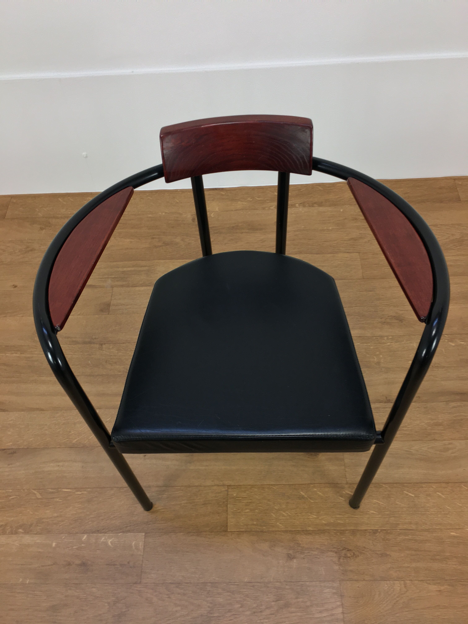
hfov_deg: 48.2
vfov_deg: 61.7
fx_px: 523
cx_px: 234
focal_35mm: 29
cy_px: 312
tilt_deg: -53.3
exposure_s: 1/33
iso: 40
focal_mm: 4.15
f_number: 2.2
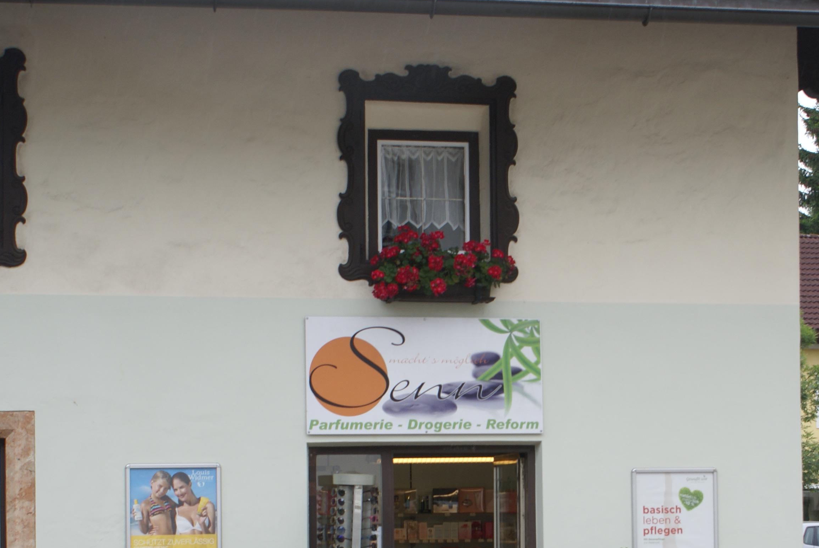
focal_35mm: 88
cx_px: 502
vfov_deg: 15.5
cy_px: 443
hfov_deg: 23.1
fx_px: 2001
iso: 100
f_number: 6.3
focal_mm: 35
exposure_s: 1/80
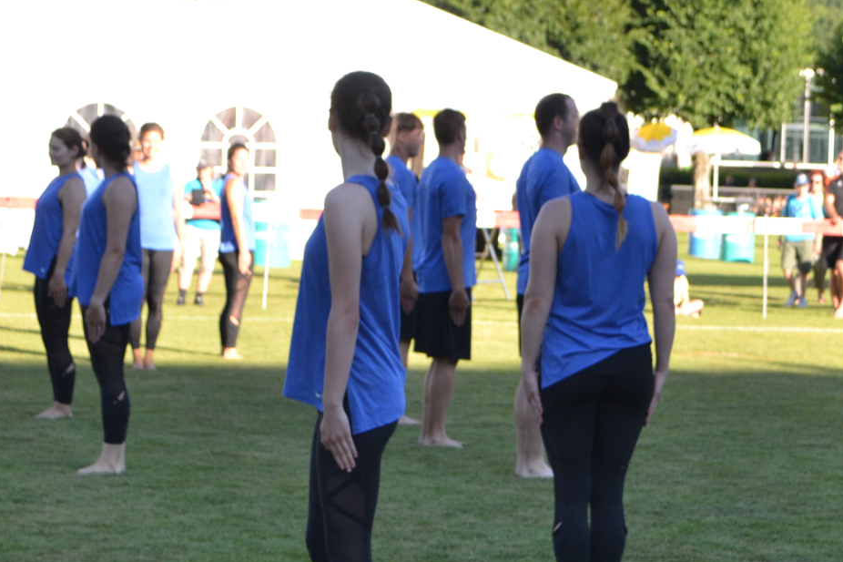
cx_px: 534
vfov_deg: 11.8
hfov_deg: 17.6
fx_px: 2718
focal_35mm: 116
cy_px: 358
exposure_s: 1/125
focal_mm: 35
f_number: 5
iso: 100
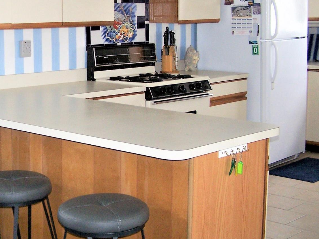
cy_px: 106
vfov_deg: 21.3
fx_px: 636
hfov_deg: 27.7
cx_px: 76
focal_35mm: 69
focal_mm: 6.3
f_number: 2.8
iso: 140
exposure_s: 1/60
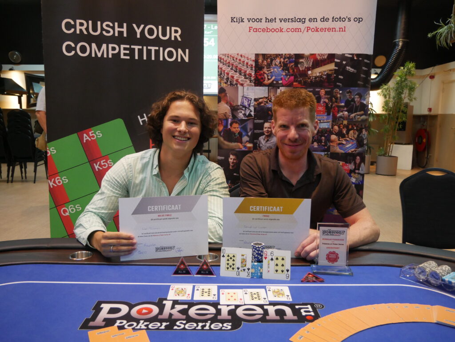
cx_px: 228
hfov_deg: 63.4
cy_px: 171
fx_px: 368
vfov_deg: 49.8
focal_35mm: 28
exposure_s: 1/60
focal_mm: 14
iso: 2000
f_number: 3.6
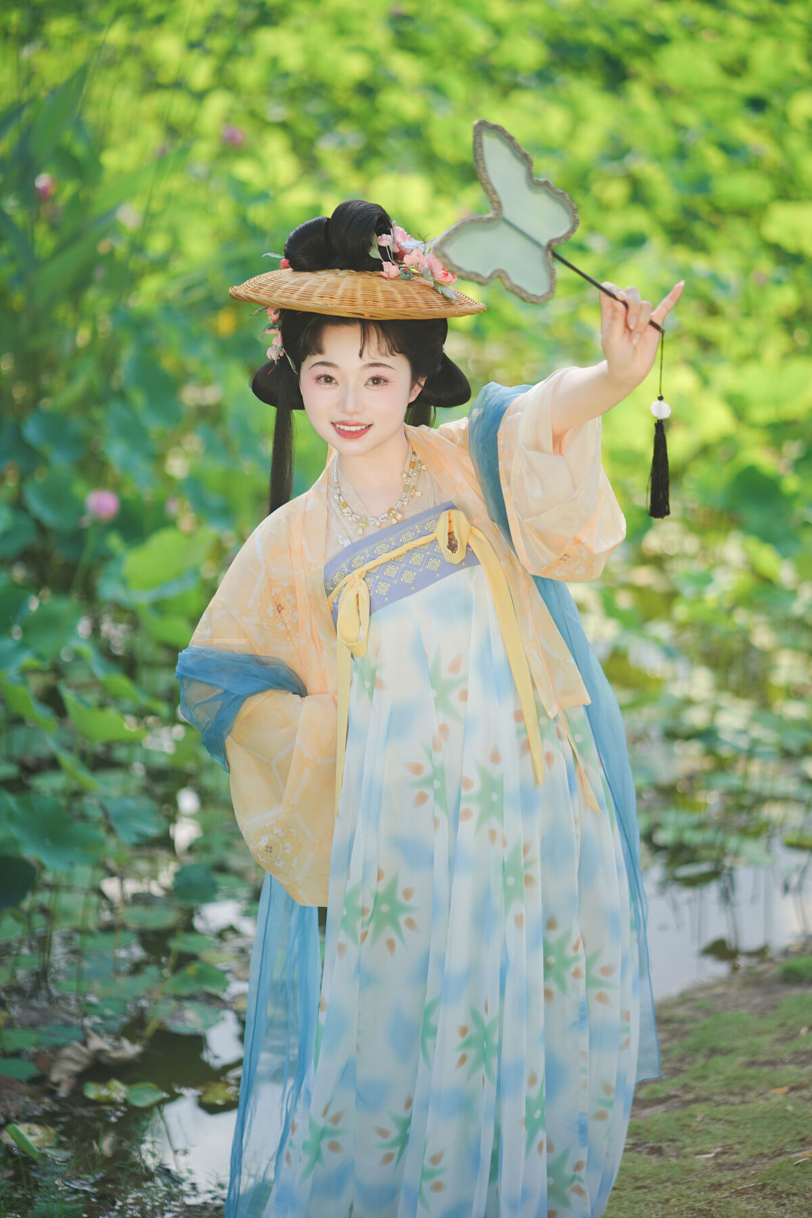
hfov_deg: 16.1
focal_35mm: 85
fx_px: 2876
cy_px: 609
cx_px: 406
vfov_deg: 23.9
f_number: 1.8
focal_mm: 85
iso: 80
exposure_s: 1/1250
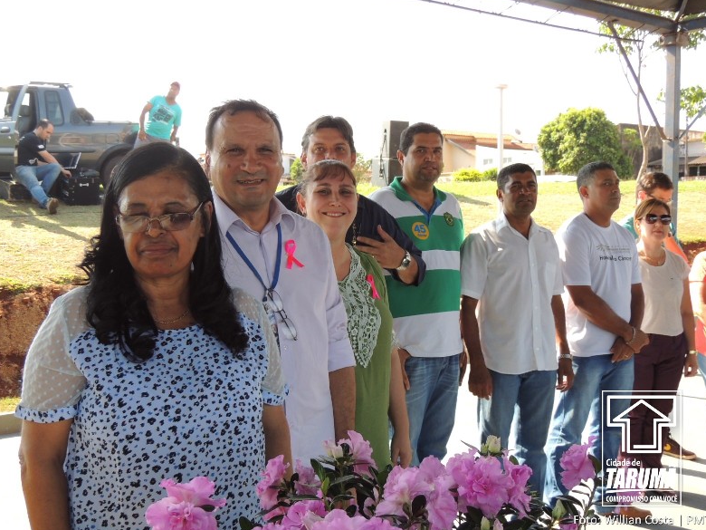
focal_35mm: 41
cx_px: 357
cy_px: 263
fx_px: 836
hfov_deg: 45.8
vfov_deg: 35.1
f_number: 3.3
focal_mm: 7.1
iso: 160
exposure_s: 1/250
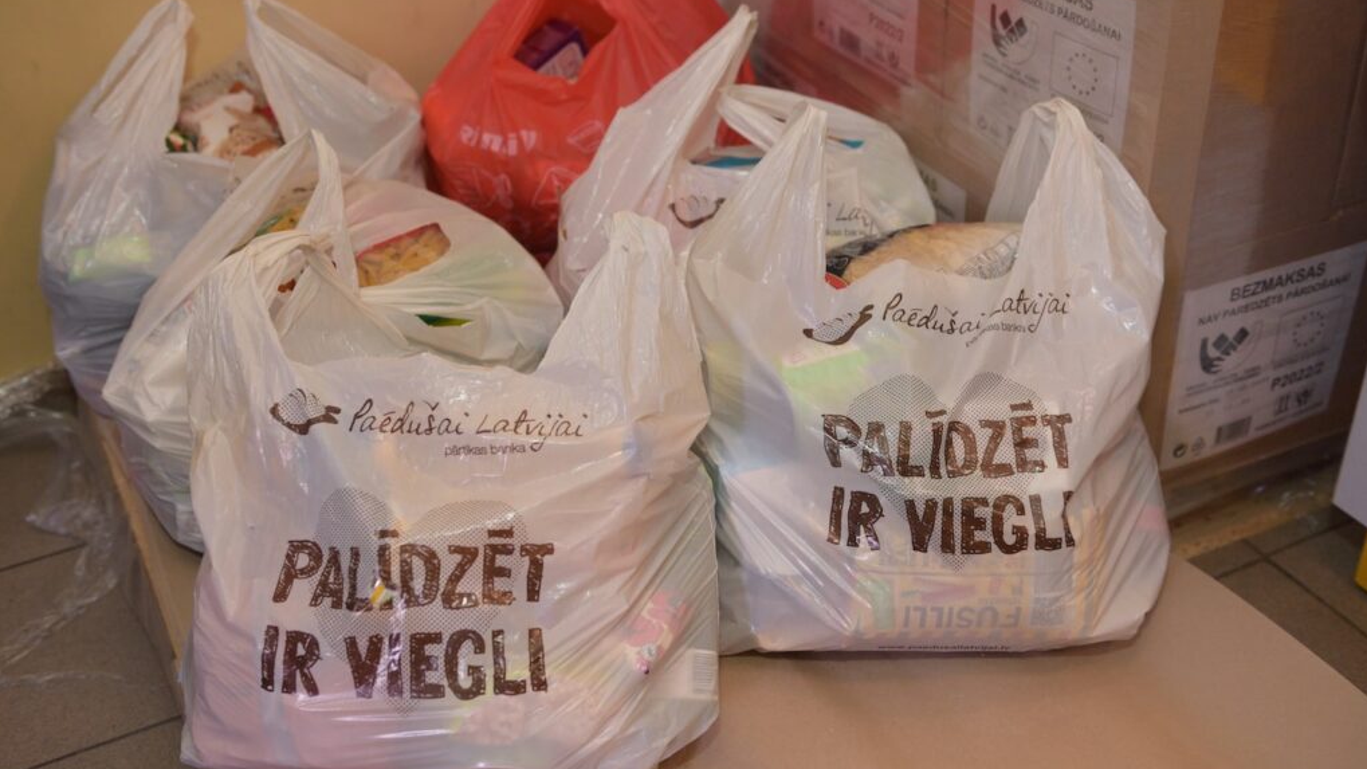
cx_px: 686
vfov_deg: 29.7
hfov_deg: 50.5
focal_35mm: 40
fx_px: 1450
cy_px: 379
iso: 1400
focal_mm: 38
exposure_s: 1/125
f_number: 3.5
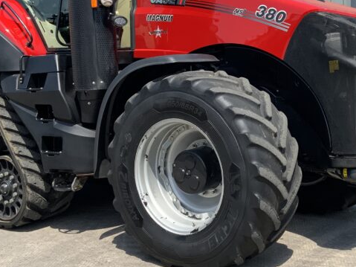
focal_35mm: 62
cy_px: 66
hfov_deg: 31.0
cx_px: 233
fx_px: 637
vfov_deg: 23.4
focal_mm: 3
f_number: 1.8
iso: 16
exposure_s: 1/1342
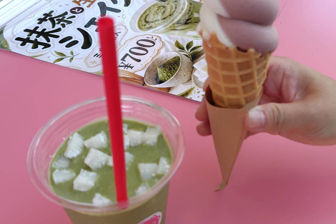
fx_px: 308
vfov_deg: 40.0
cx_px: 208
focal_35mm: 33
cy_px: 116
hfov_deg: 56.6
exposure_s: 1/231
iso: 50
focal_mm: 5.6
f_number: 1.9
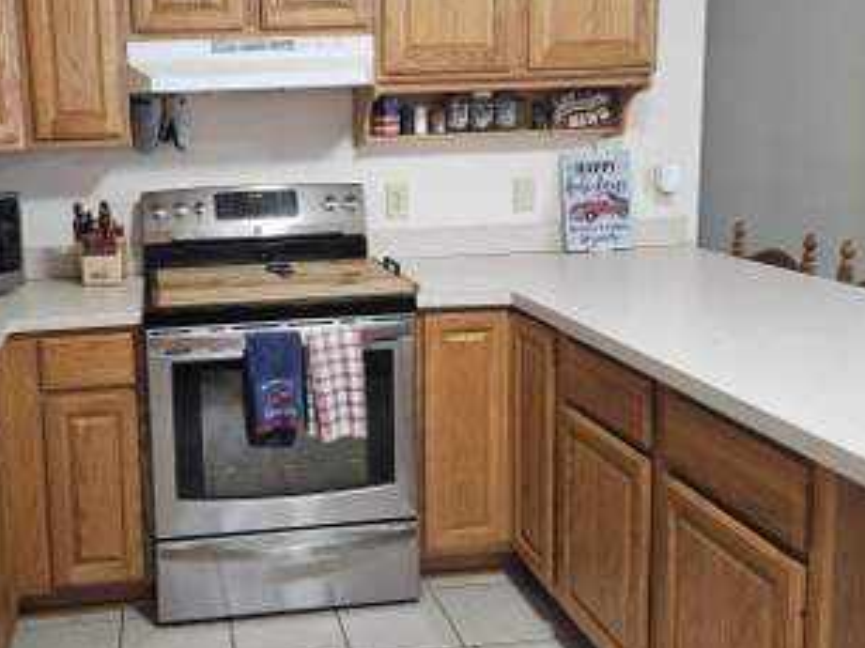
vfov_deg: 39.2
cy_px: 225
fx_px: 899
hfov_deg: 50.1
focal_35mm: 36
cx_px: 262
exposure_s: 1/60.2
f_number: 1.8
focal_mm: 5.4
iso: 640
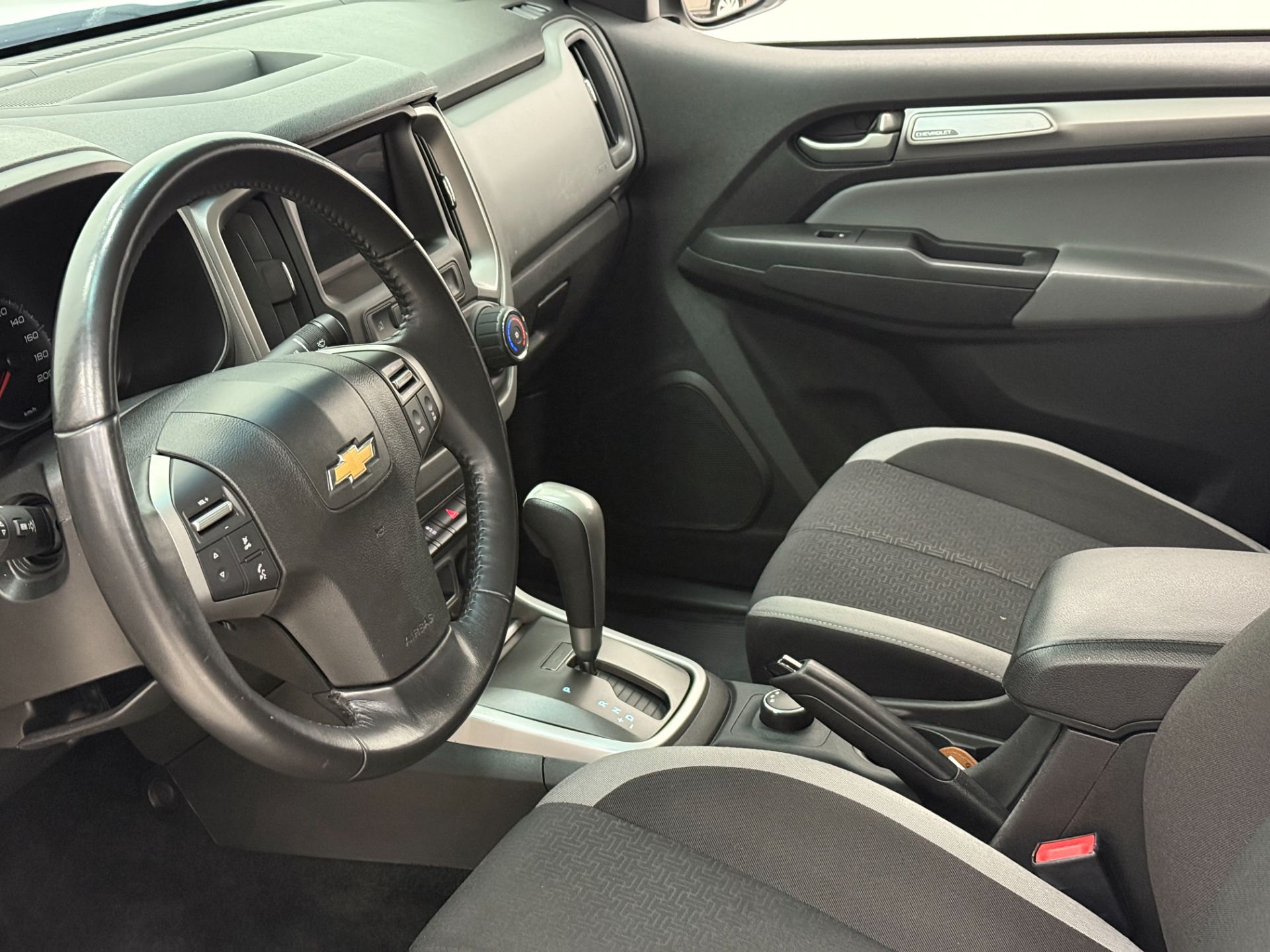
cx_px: 635
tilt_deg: -23.2
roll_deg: -0.4
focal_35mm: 48
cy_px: 476
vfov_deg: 30.3
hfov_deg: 39.7
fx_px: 1761
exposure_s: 1/30
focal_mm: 6.76
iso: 500
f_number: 1.78
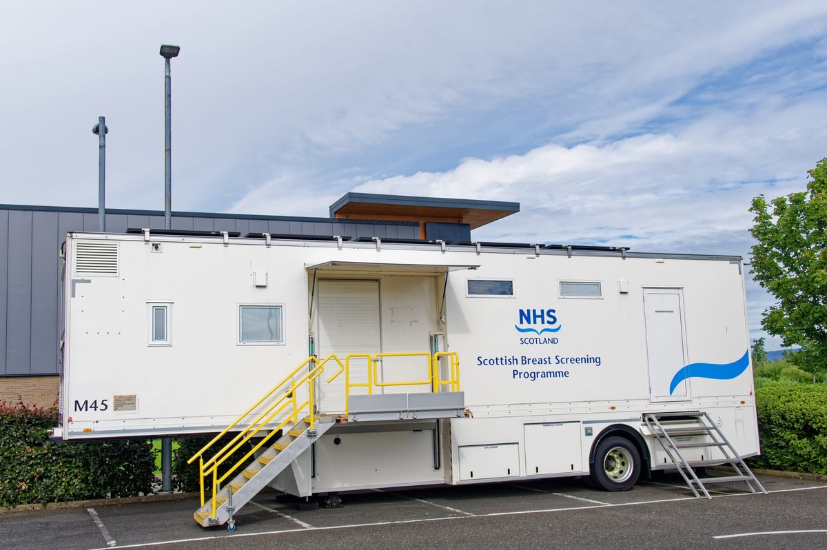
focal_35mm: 39
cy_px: 275
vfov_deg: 34.2
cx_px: 414
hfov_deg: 49.6
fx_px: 895
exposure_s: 1/320
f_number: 8
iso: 100
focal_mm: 39
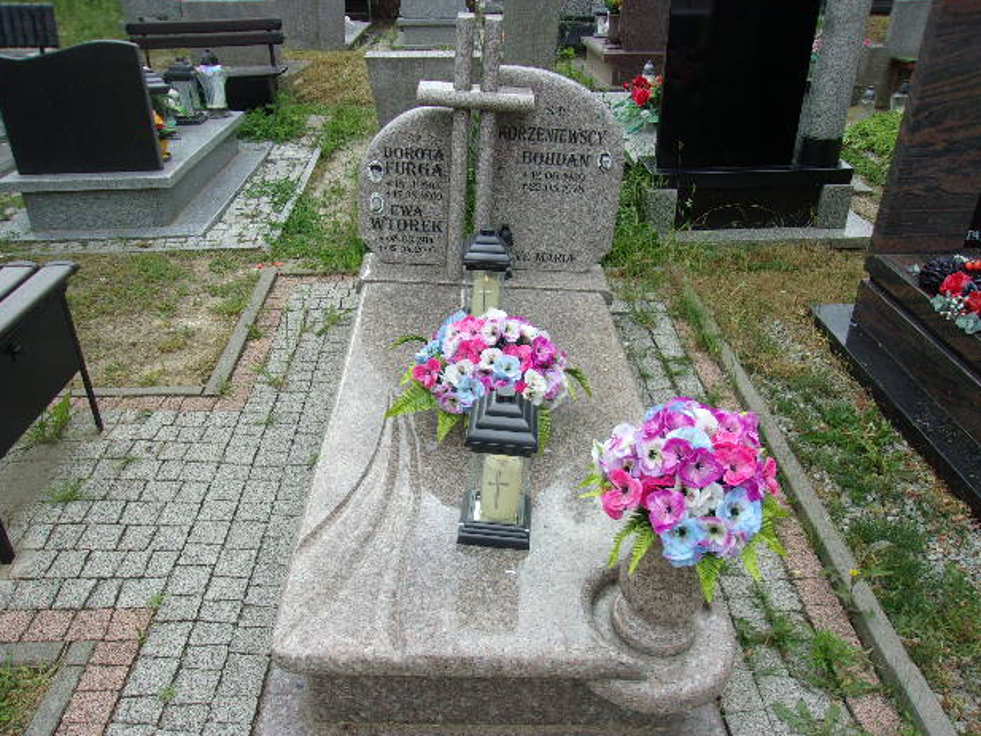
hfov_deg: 63.4
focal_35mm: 28
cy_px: 364
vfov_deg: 49.8
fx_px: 794
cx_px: 493
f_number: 3
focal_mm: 4.9
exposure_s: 1/400
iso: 80
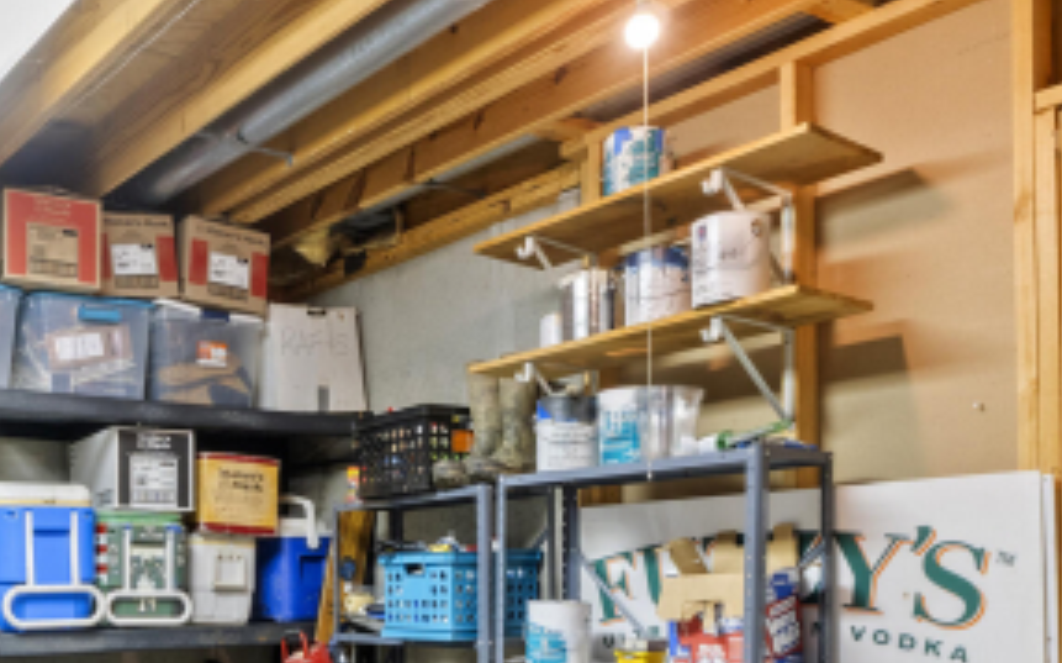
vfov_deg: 30.6
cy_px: 593
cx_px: 215
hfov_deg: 46.7
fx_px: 1157
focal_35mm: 40
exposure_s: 1
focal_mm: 10
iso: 400
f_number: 9
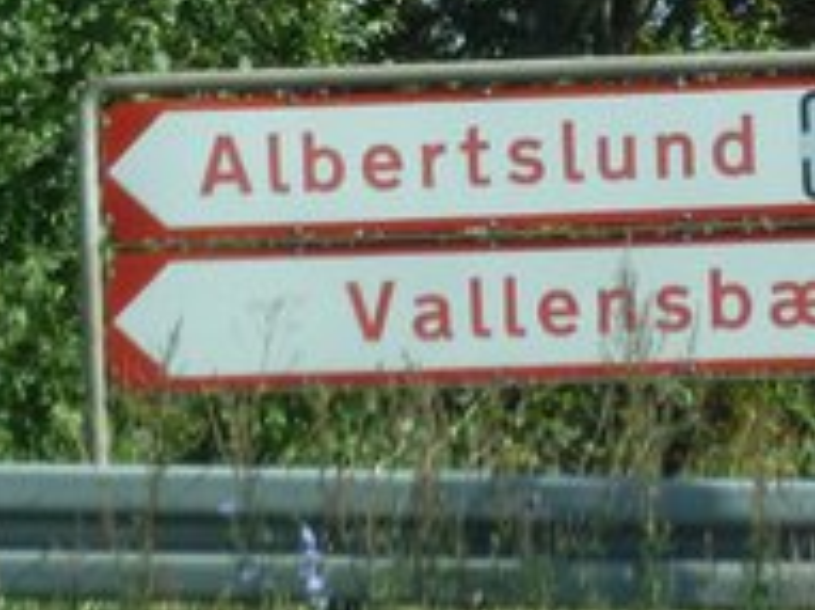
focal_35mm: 743
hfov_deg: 2.7
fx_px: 17482
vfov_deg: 2.0
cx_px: 525
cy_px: 171
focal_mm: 49.2
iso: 80
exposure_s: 1/160
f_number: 4.9
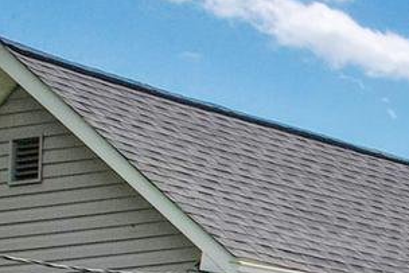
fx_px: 1682
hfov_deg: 10.9
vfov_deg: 8.6
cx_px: 1096
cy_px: 614
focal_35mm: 148
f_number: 2.8
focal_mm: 8.38
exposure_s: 1/125
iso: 100
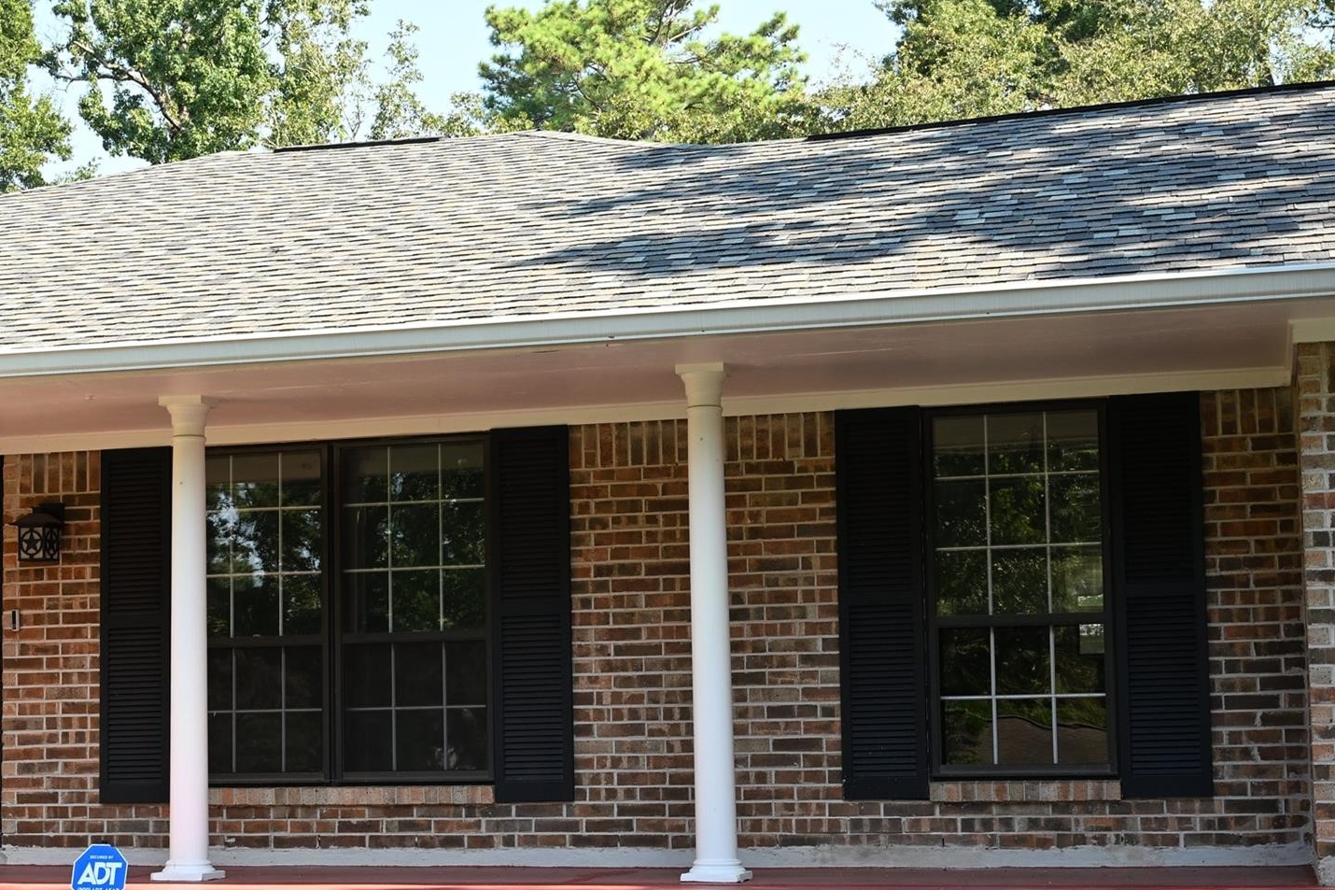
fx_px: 2336
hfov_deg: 31.8
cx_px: 514
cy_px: 555
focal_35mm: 63
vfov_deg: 21.5
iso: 400
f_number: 11
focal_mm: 44
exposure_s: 1/125
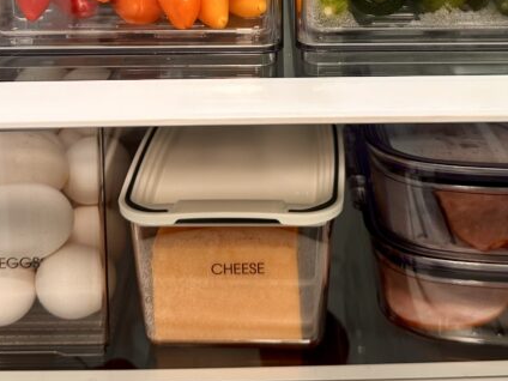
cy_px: 0
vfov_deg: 24.1
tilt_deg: -13.1
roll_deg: +0.6
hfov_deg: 33.2
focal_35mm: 58
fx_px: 851
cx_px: 279
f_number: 1.78
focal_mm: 6.86
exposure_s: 1/121
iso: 100
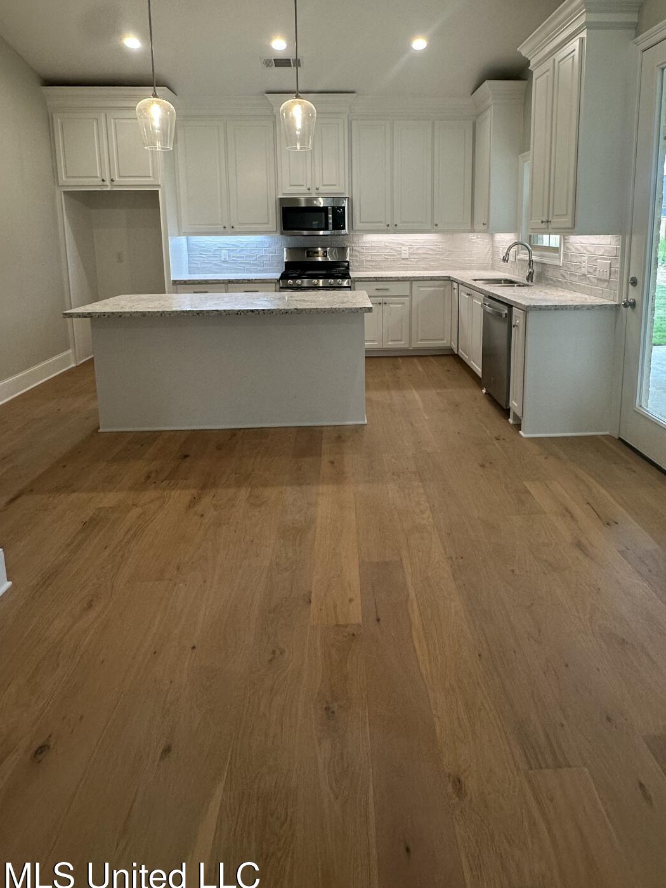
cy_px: 300
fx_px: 513
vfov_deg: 79.2
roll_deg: +0.6
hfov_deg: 65.9
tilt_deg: -7.6
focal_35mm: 20
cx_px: 360
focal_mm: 2.22
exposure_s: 1/120
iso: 125
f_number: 2.2
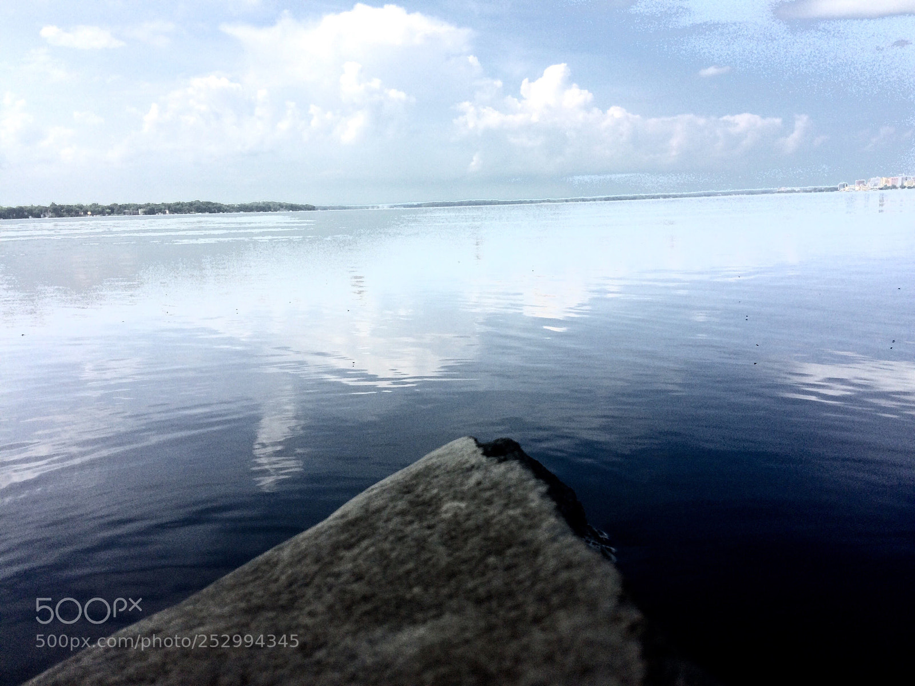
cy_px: 343
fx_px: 767
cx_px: 458
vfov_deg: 48.2
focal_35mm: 29
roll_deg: +1.4
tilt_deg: -12.5
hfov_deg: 61.7
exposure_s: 1/2283
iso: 32
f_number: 2.2
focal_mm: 4.15
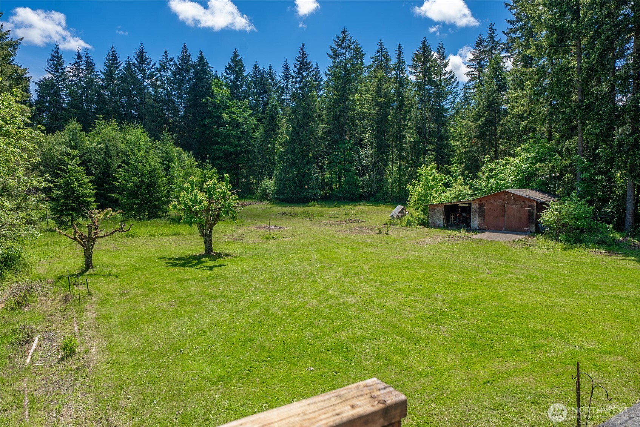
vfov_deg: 53.2
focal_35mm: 24
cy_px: 214
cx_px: 320
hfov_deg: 73.7
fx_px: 427
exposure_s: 1/125
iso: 80
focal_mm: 24
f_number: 7.1
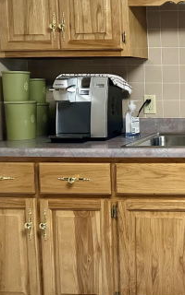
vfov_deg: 37.9
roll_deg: +0.4
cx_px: 262
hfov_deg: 21.3
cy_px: 110
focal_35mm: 53
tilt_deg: -4.0
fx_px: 428
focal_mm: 6.86
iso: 640
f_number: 1.78
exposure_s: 1/60
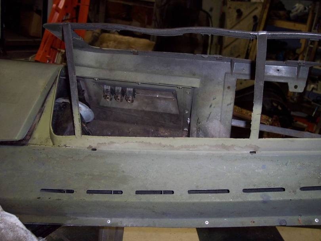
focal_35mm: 38
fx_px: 352
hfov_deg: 49.0
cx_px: 160
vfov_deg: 37.7
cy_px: 120
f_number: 2.8
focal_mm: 8
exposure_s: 1/30
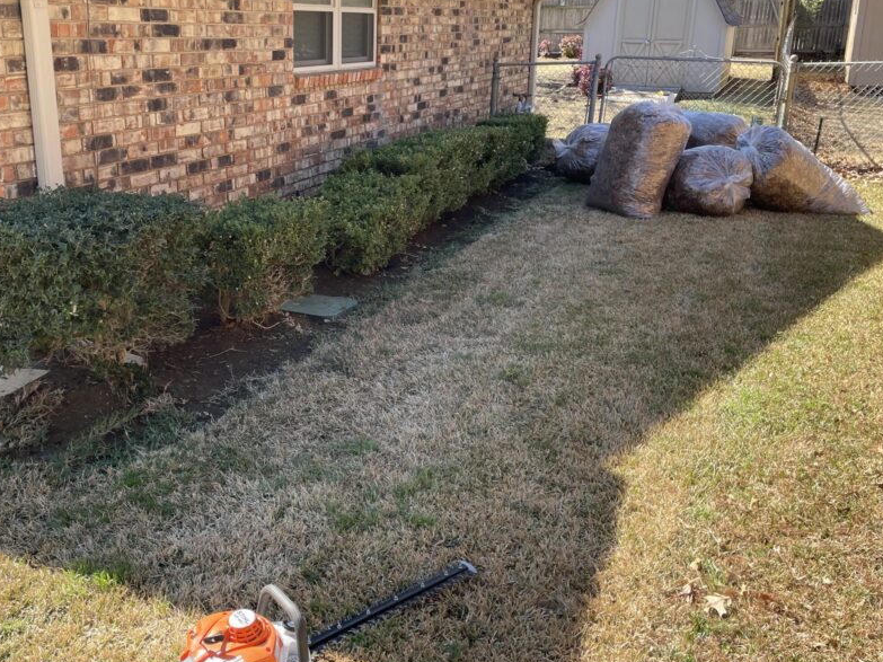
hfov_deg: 53.3
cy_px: 277
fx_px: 867
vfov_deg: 41.7
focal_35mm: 34
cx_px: 328
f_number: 1.6
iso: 32
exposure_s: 1/643
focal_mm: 4.2
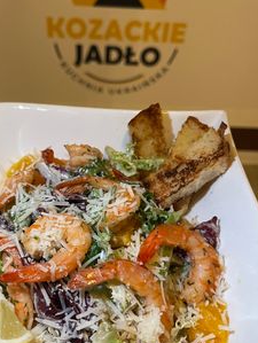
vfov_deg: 50.1
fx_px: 367
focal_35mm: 37
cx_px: 103
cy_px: 180
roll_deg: -3.4
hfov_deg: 38.6
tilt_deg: -44.1
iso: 200
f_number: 1.6
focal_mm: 5.1
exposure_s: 1/50
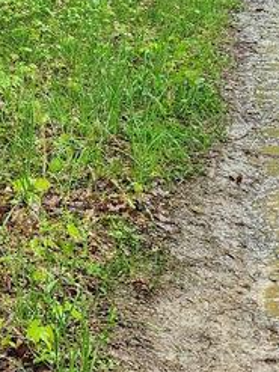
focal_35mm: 105
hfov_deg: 12.3
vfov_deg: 18.2
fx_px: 1129
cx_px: -296
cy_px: -17
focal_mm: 5
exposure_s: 1/120
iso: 250
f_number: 1.8
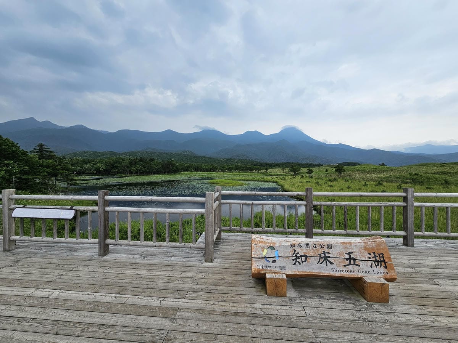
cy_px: 172
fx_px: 172
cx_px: 229
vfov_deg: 89.9
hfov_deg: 106.2
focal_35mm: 13
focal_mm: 2.2
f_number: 2.2
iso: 50
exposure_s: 1/1983
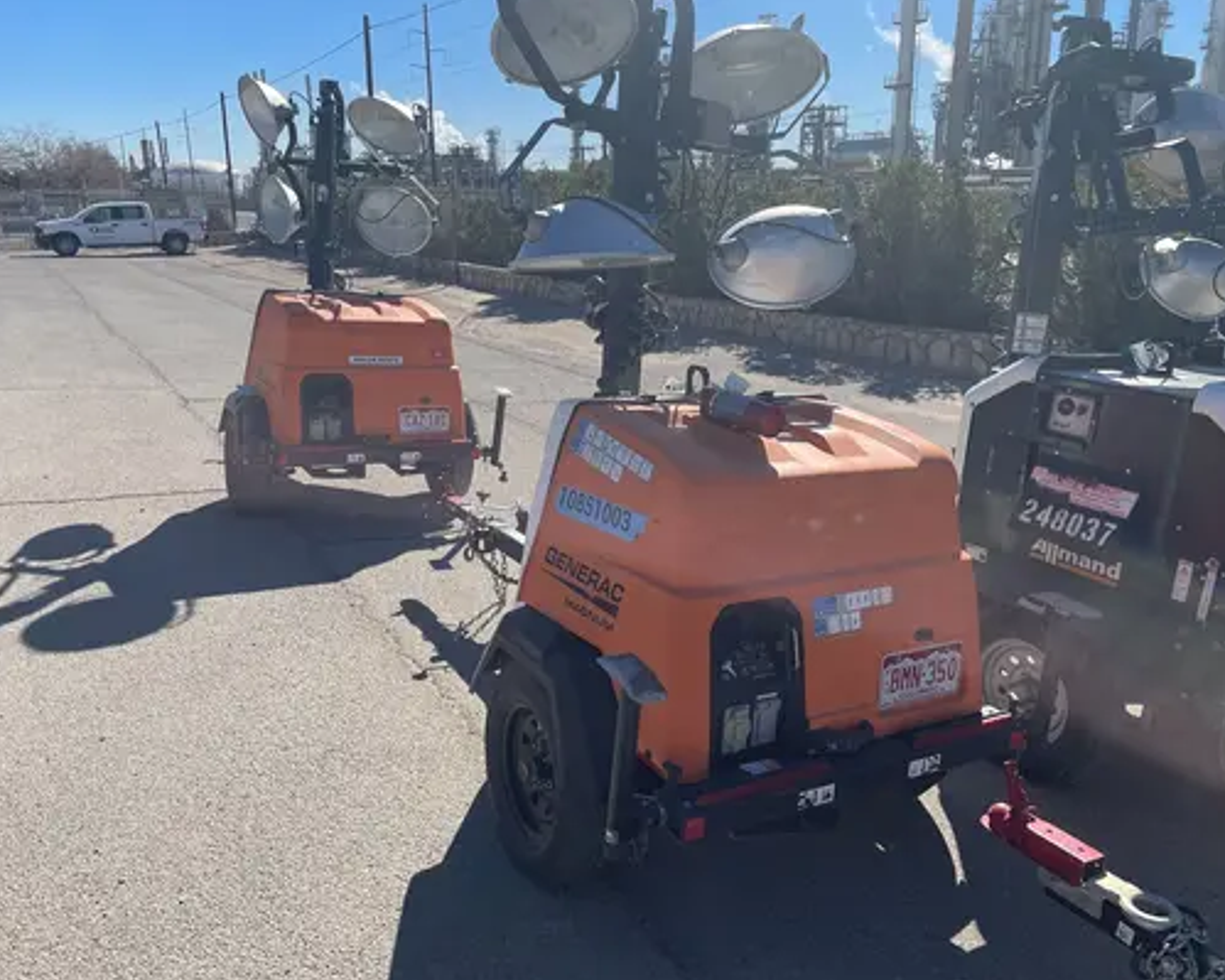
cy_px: 480
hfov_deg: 62.2
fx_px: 1015
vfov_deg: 51.5
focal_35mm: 28
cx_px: 626
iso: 50
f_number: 1.6
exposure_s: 1/5051
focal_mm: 4.2
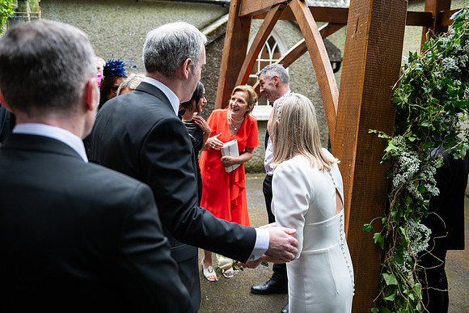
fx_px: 443
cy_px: 156
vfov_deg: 38.9
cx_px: 234
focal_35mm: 34
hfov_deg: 55.8
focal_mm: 34
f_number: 3.5
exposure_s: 1/160
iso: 400
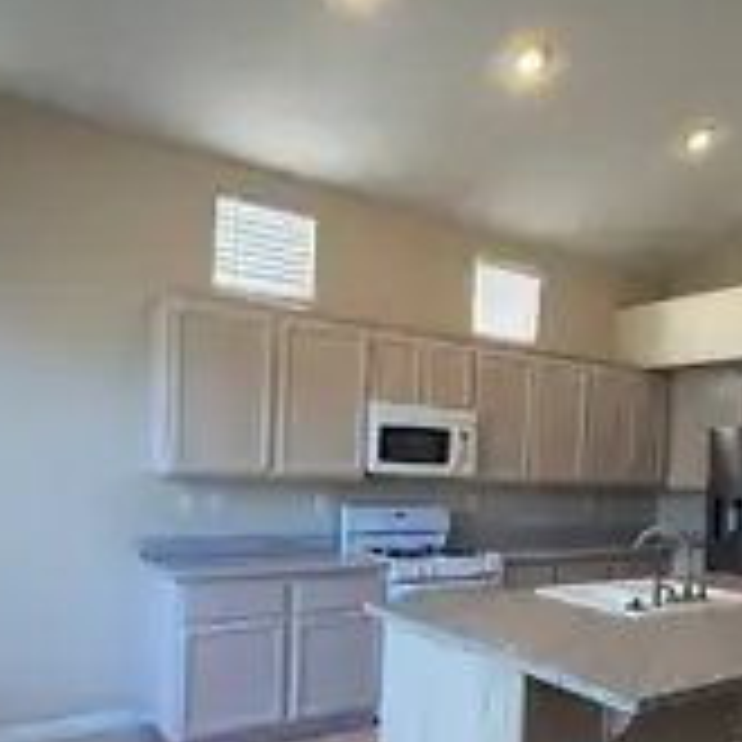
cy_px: 486
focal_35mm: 30
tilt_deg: -1.3
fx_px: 728
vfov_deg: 53.1
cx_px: 427
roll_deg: -2.0
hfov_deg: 53.8
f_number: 2.2
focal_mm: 2.22
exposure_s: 1/120
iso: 125
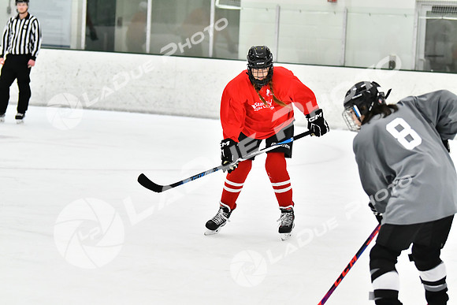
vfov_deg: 9.2
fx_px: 1905
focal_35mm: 150
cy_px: 152
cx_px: 228
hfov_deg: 13.7
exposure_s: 1/1250
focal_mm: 100
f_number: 2.8
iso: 5000
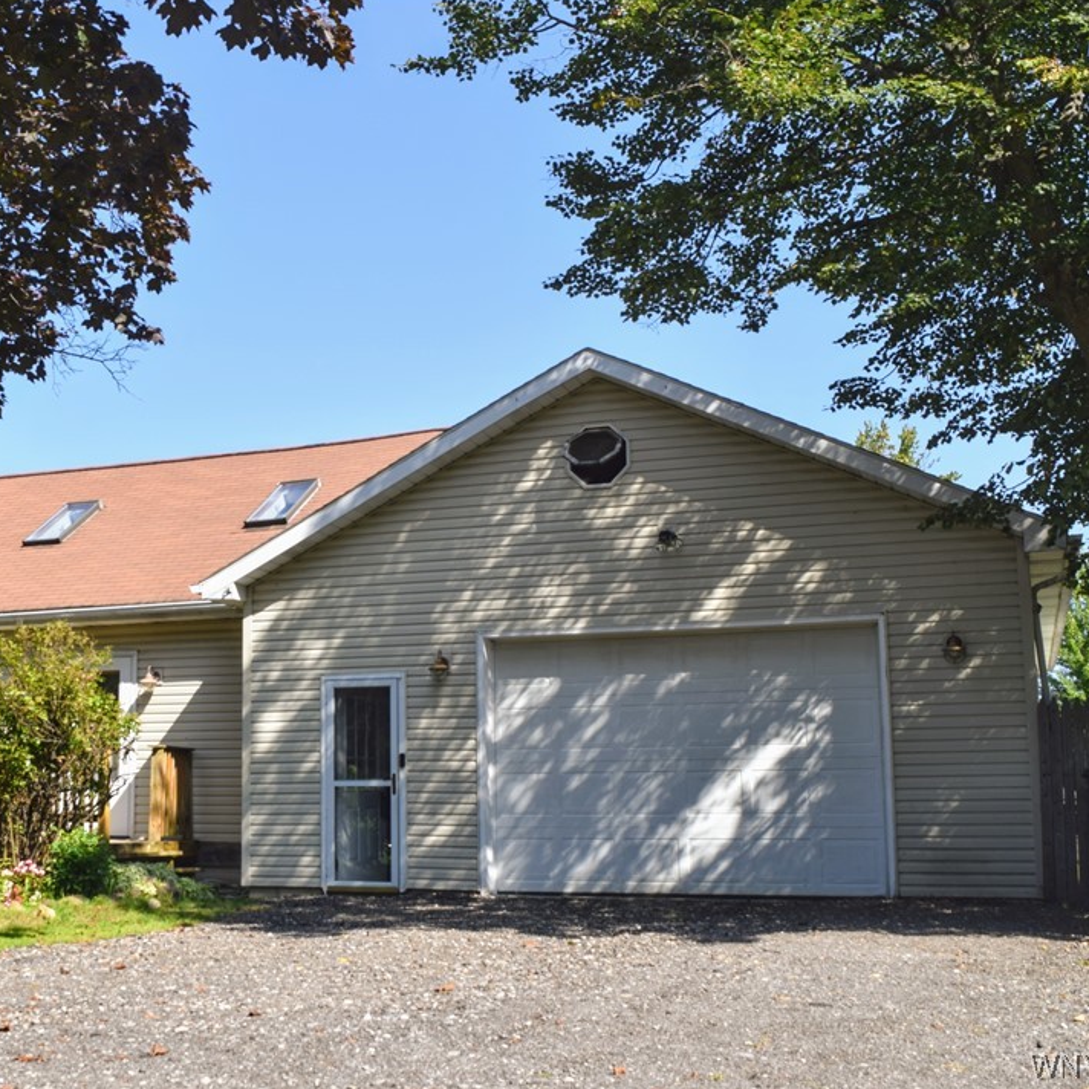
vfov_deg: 37.8
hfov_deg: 37.4
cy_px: 544
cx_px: 354
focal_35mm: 45
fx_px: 1589
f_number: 11
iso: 100
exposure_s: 1/100
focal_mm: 23
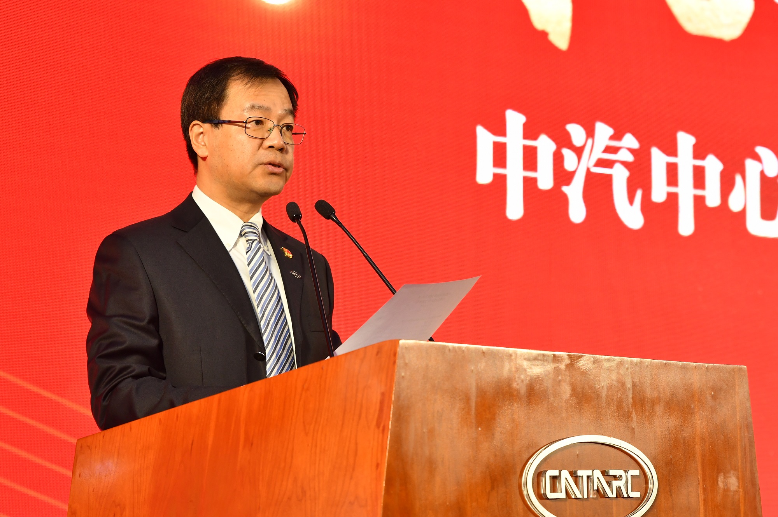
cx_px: 389
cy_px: 258
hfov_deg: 21.0
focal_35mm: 97
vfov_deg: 14.1
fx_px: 2095
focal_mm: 65
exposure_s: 1/125
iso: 800
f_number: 4
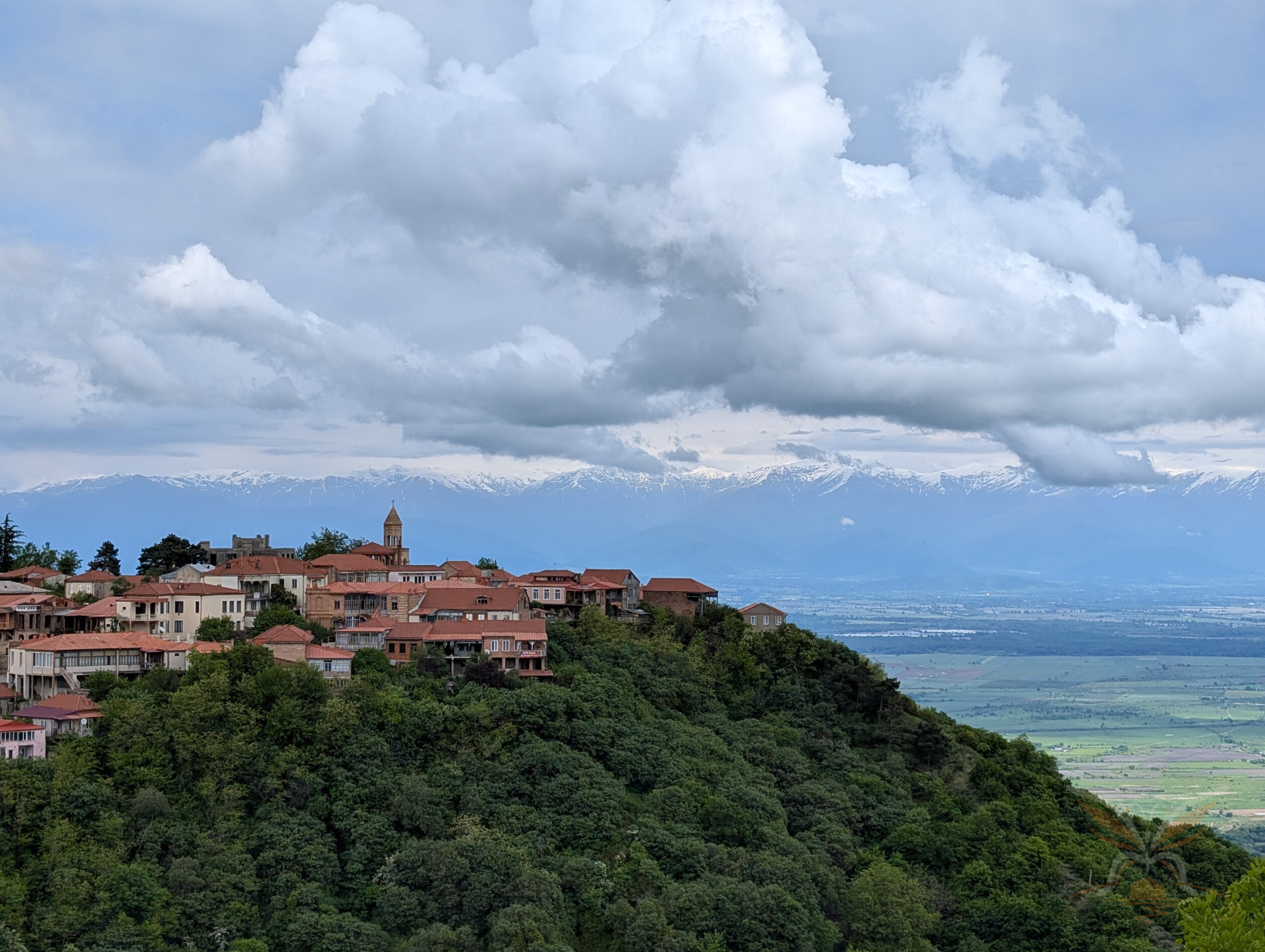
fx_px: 1830
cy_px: 476
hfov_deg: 38.1
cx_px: 620
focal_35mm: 50
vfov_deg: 29.2
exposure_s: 1/2160
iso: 21
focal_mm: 6.9
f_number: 1.68
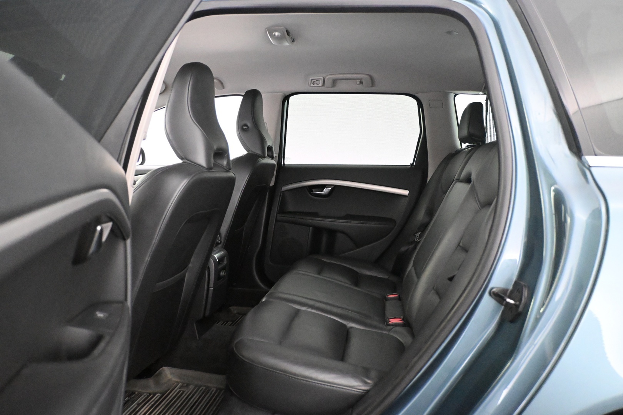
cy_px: 208
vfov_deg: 44.6
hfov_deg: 63.2
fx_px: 506
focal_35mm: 29
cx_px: 312
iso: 10000
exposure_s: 1/60
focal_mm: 19.5
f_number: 3.8
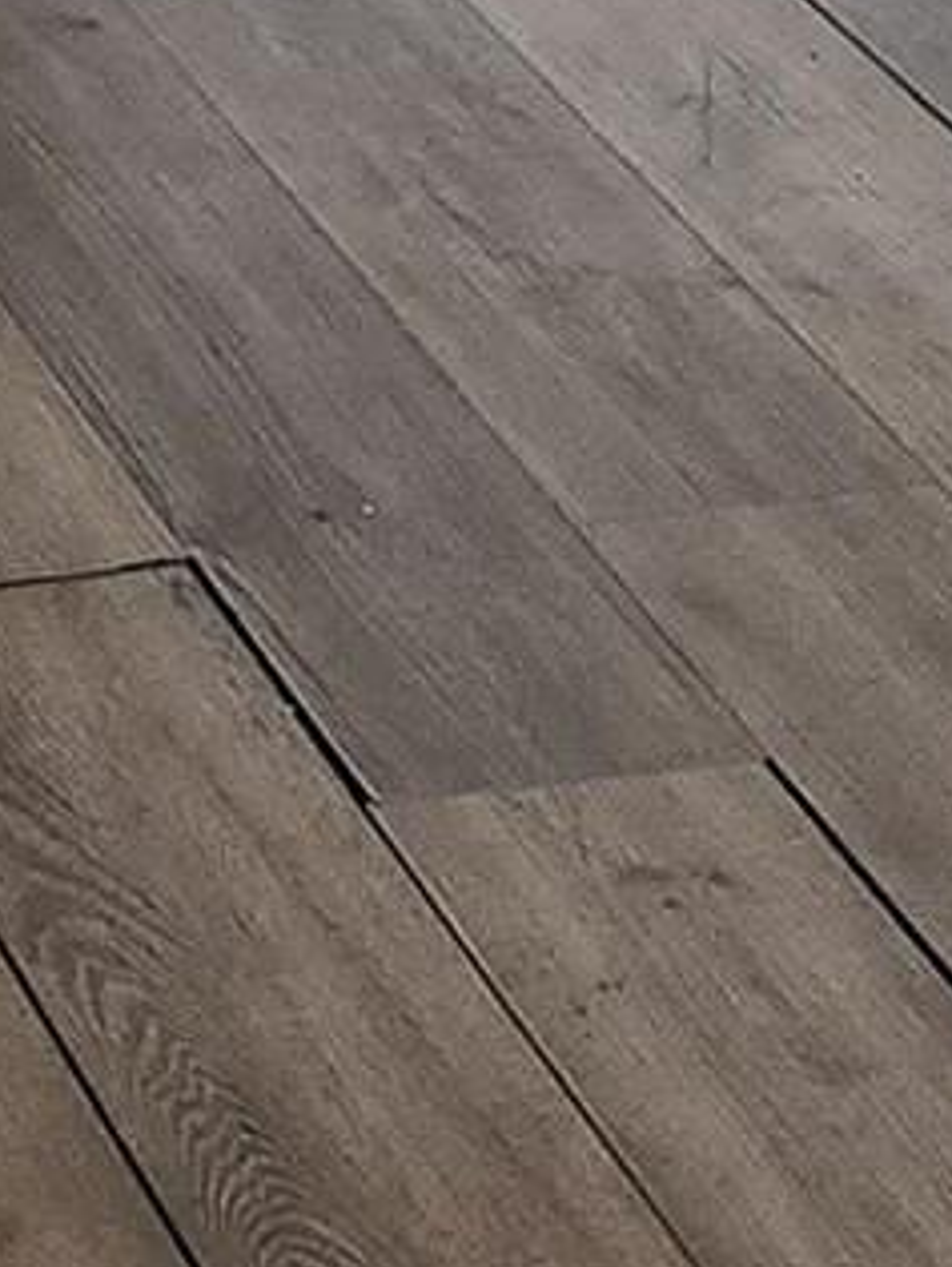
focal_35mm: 168
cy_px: -1408
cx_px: -924
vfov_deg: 10.6
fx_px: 6148
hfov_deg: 8.4
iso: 100
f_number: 1.8
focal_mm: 5.4
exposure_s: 1/30
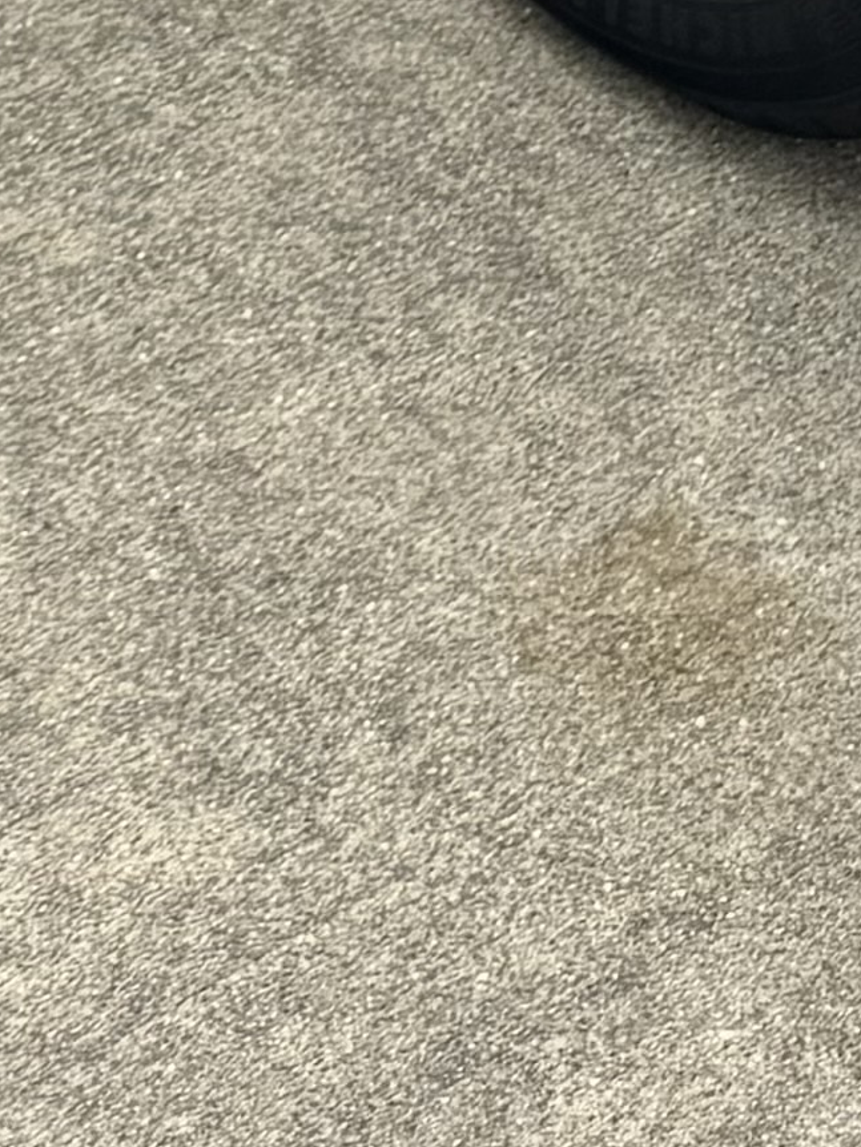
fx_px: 5270
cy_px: -2184
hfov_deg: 9.2
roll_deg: +1.8
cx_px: 1132
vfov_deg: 9.8
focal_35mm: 159
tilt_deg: -10.6
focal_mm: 6.76
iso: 80
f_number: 1.78
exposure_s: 1/1456
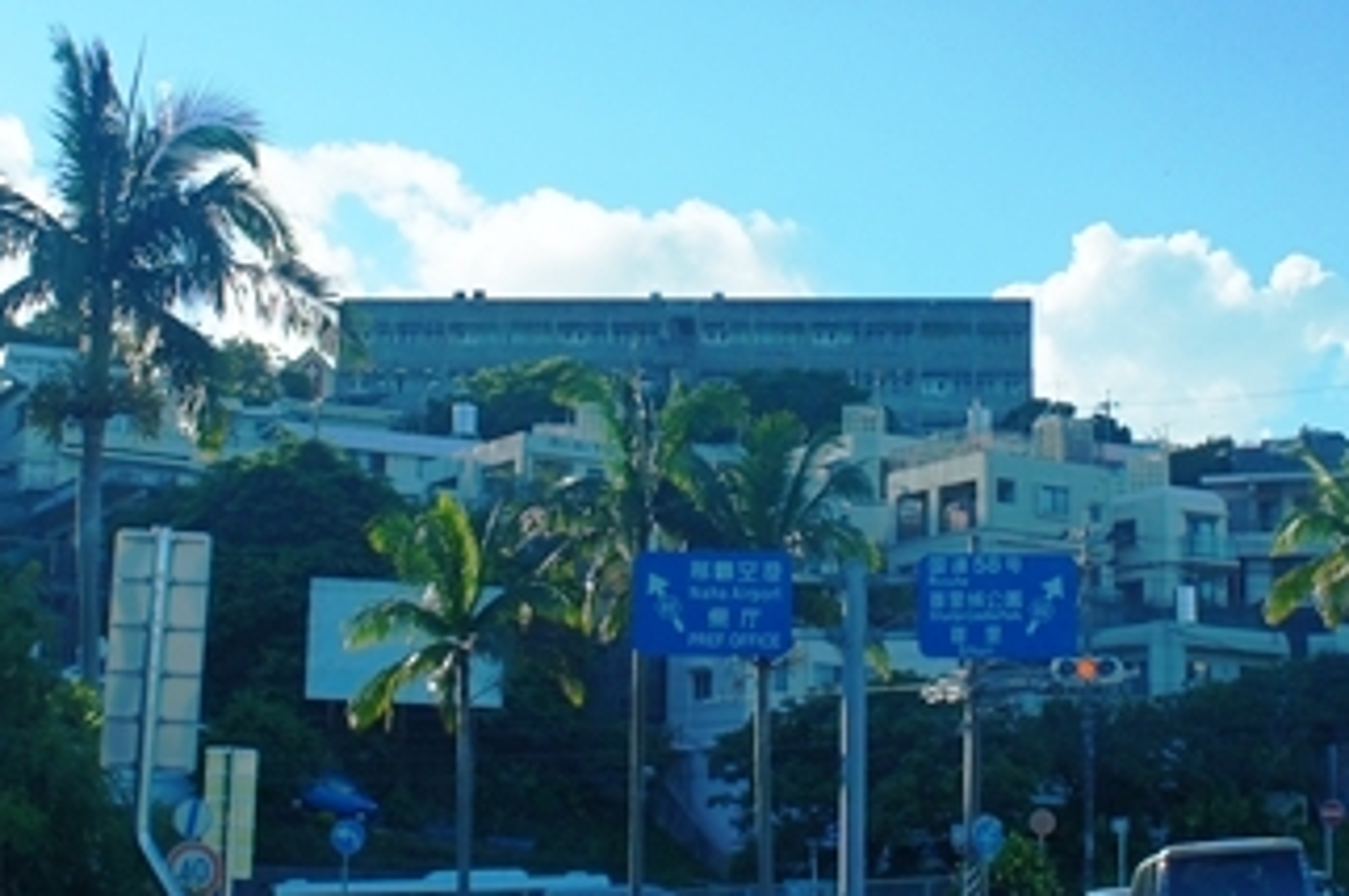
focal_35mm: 67
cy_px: 375
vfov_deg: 20.3
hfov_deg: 30.1
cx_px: 733
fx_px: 2508
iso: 200
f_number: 7.1
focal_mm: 18
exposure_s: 1/500
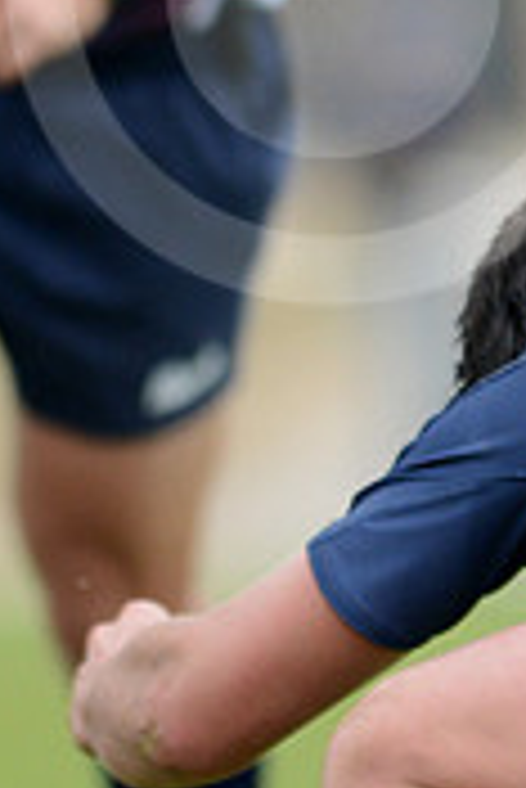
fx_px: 30380
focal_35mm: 1389
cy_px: -16
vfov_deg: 1.5
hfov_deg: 1.0
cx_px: 1101
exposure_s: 1/800
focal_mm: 420
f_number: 4
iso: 800
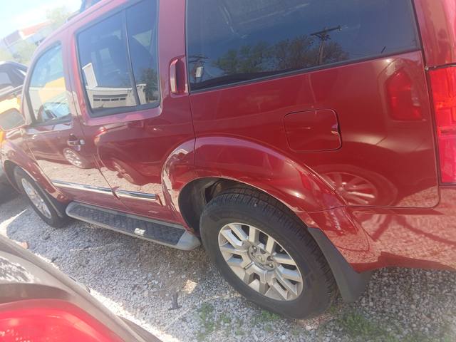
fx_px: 343
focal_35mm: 26
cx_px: 228
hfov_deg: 67.3
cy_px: 171
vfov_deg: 53.1
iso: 32
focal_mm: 3.98
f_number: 1.8
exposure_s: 1/120
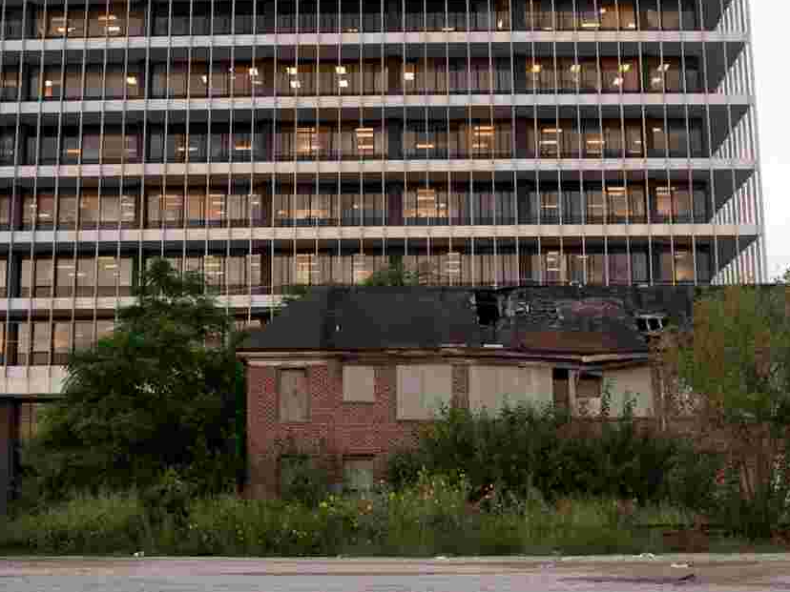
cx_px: 398
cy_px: 296
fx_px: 1255
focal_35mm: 55
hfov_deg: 34.9
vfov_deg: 26.6
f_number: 5.6
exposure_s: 1/40
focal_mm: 50
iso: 400
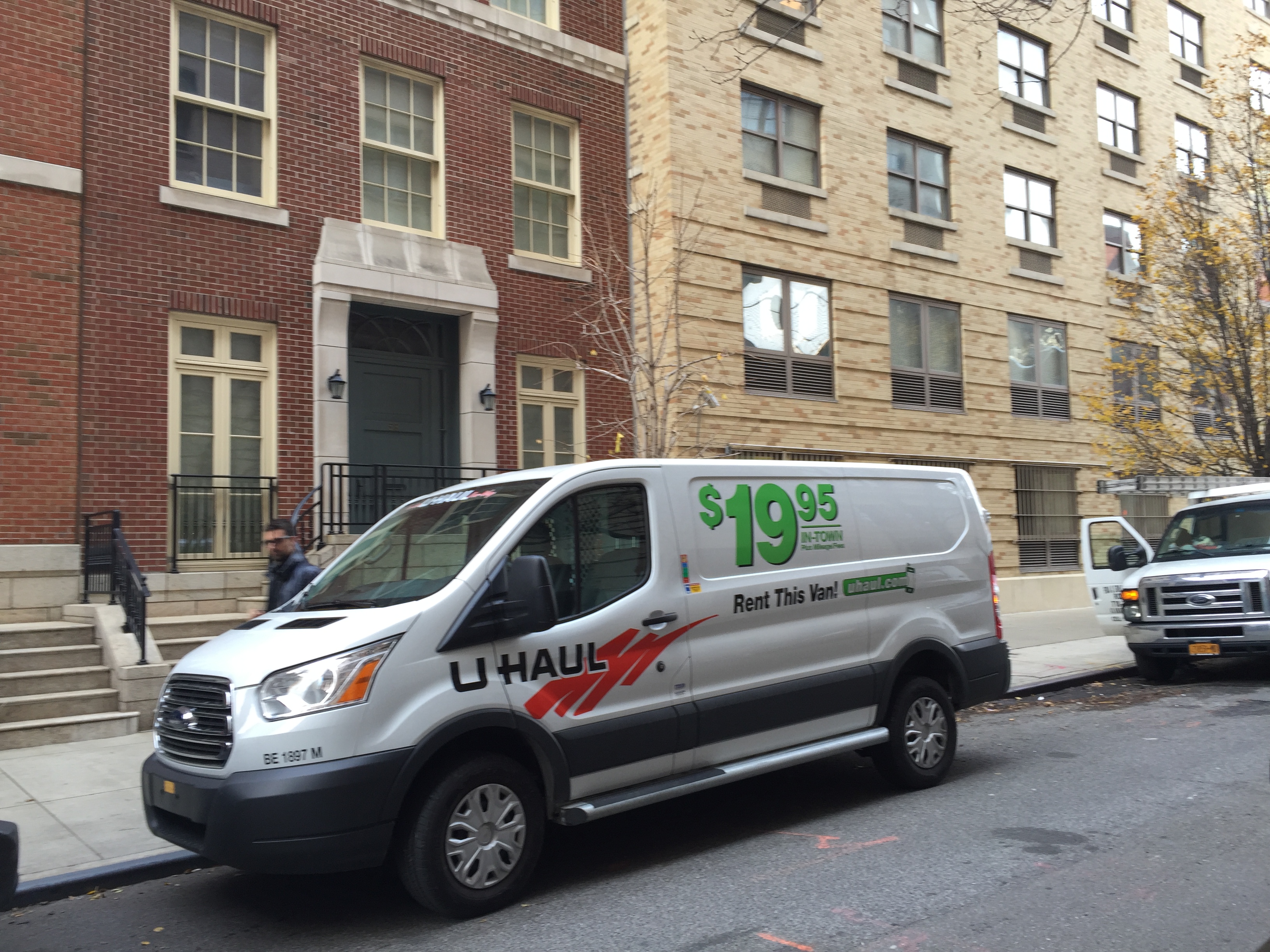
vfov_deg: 48.2
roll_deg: +1.4
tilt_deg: +5.5
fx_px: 1064
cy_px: 476
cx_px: 635
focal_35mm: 29
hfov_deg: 61.7
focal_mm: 4.15
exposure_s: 1/60
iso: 32
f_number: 2.2
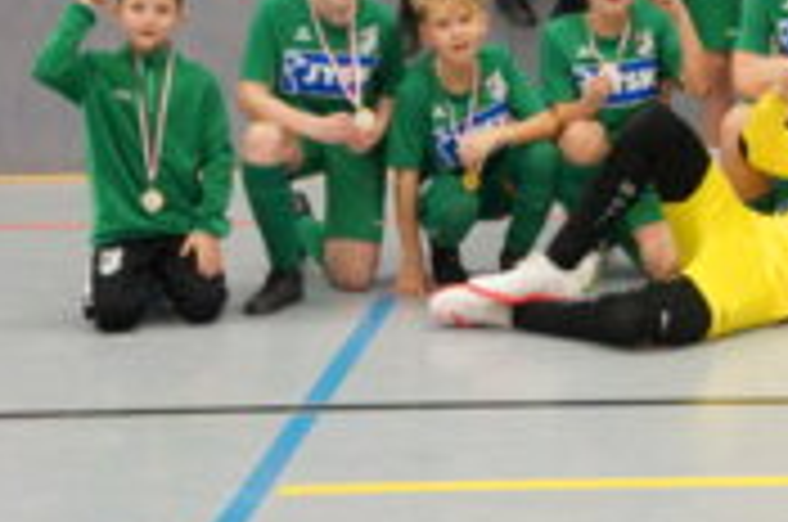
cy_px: -45
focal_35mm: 110
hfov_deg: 18.2
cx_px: 779
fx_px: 2403
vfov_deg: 12.2
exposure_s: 1/60
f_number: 7.1
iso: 3200
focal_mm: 32
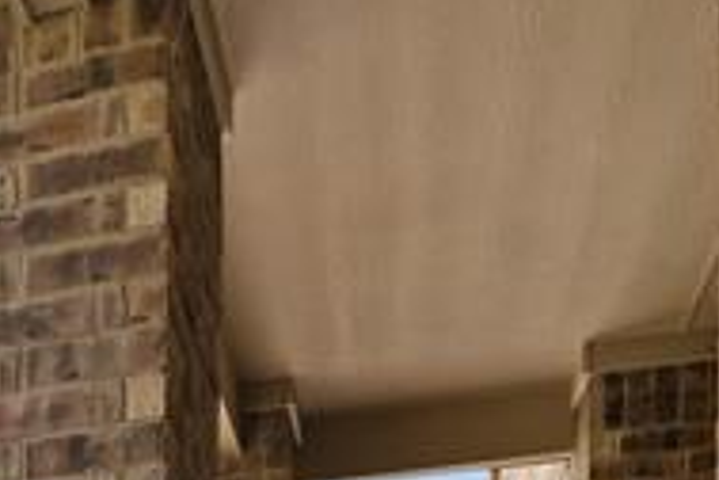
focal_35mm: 65
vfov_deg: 16.0
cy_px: 979
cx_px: -129
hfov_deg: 27.5
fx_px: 1298
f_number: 9
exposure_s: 1/160
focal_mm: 12
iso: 100
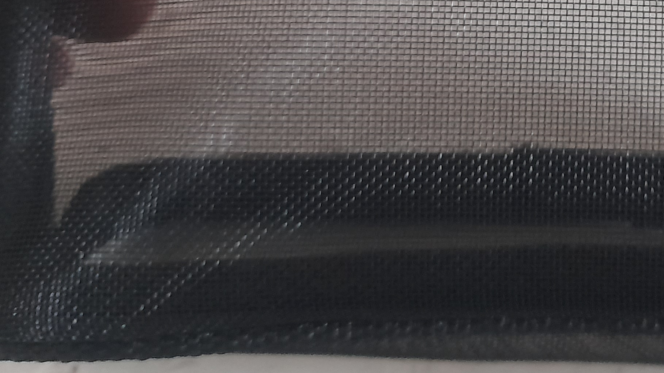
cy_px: -145
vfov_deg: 18.3
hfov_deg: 33.0
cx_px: 602
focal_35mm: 60
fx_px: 1056
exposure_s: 1/25
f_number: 2
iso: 640
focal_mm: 4.6
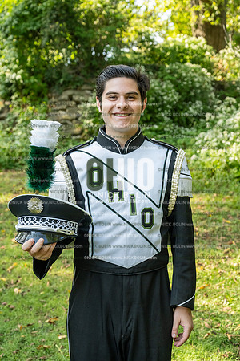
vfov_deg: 35.6
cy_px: 180
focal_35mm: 56
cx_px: 120
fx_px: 560
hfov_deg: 24.2
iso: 1250
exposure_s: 1/800
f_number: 5.6
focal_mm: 56
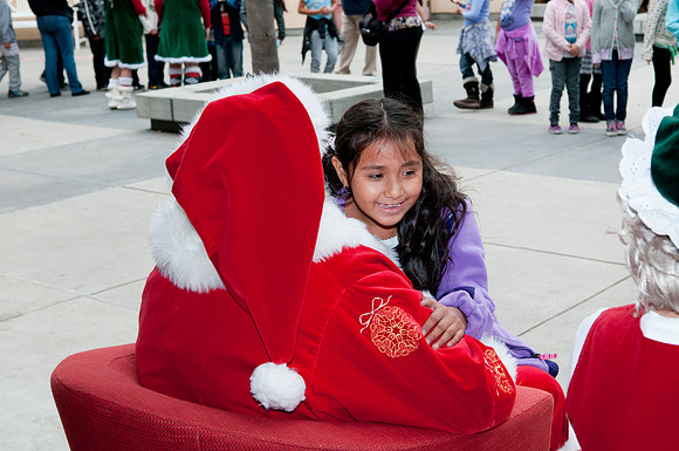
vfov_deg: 23.7
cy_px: 226
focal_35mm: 57
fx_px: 1074
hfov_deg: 35.1
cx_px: 340
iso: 320
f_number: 6.3
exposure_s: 1/160
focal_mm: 38
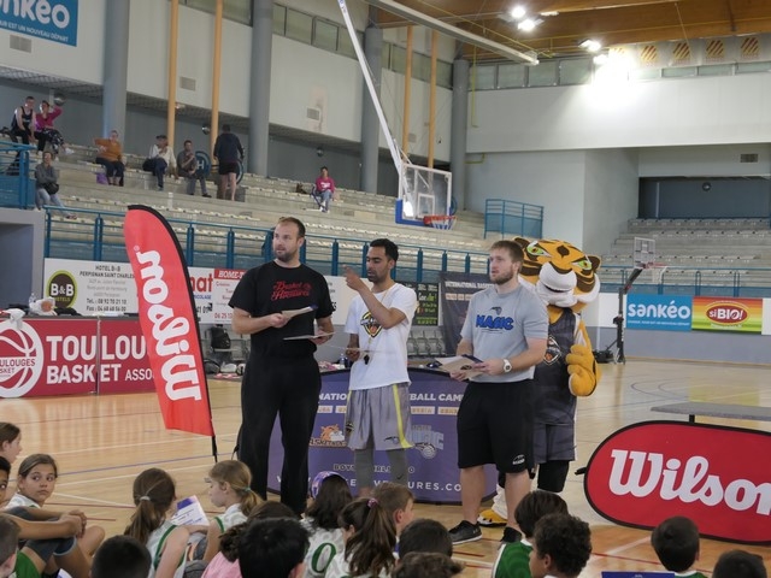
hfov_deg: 32.7
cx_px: 386
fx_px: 1314
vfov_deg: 24.8
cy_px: 289
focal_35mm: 59
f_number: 2.8
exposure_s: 1/100
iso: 640
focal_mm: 19.9
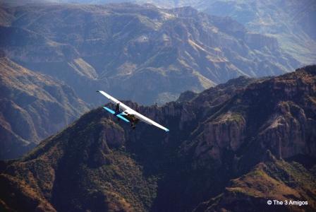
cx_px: 158
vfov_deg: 6.8
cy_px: 106
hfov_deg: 10.1
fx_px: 1780
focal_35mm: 202
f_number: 8
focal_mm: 135
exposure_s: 1/400
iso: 200
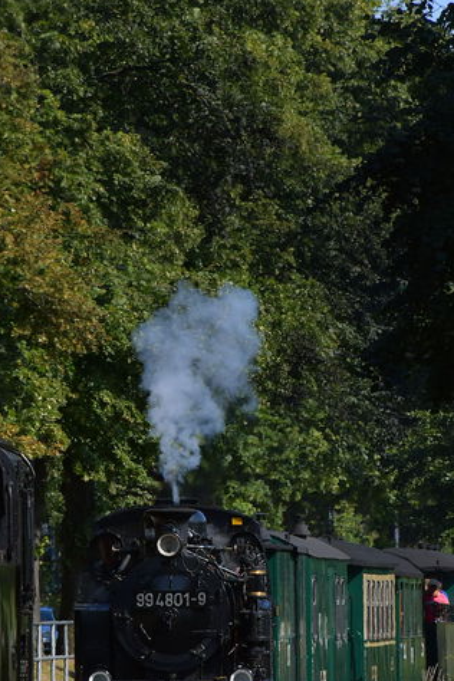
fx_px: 6791
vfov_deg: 5.7
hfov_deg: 3.8
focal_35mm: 359
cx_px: 152
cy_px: 394
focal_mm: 140
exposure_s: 1/640
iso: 200
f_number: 9
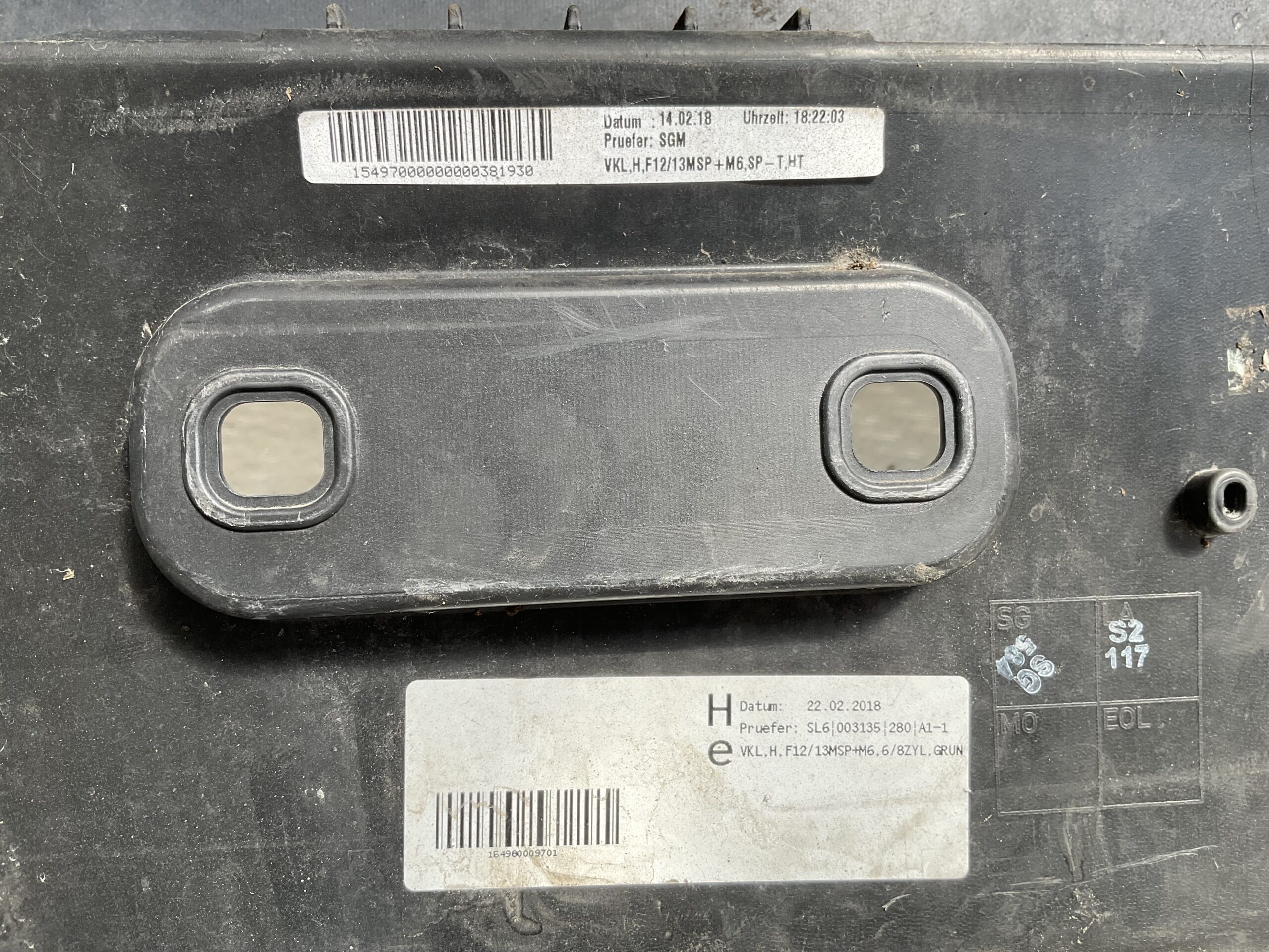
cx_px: 634
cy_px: 476
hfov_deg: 61.7
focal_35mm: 29
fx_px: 1063
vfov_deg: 48.2
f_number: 1.8
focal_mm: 3
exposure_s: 1/276
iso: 16
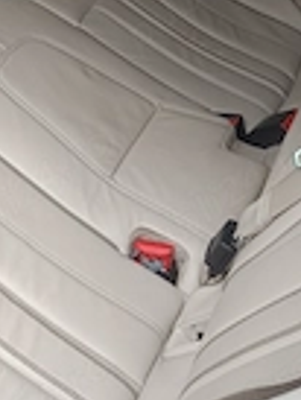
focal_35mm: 70
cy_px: 26
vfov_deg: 26.6
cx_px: -88
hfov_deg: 19.4
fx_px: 810
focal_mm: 5.59
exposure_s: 1/101
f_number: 1.88
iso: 456
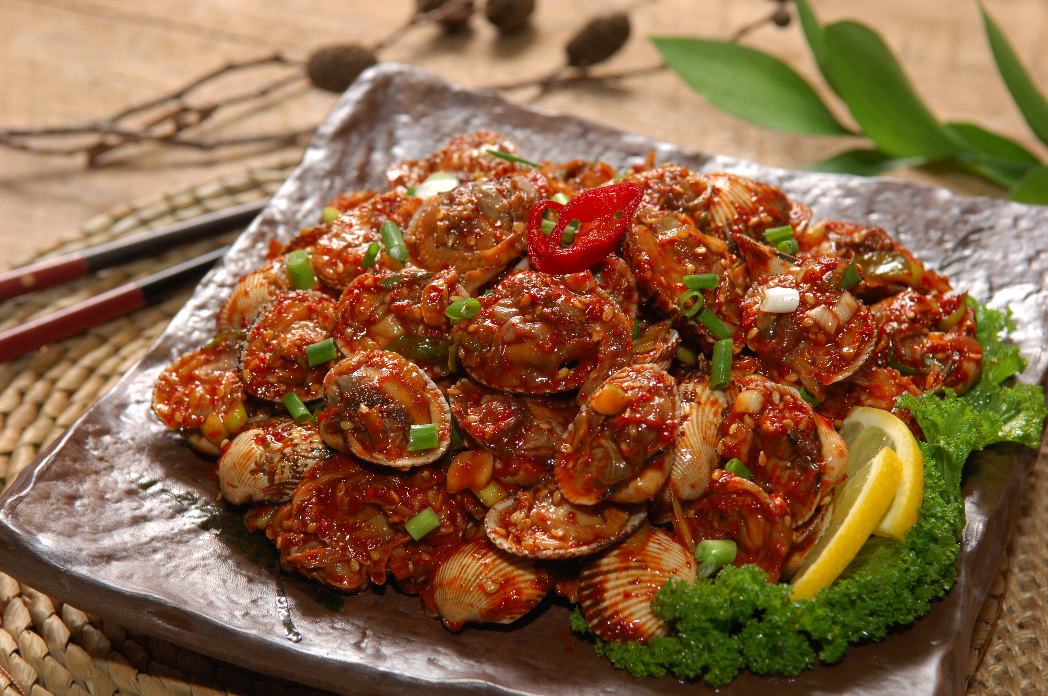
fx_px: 2399
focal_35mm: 82
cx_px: 524
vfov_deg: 16.5
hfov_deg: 24.6
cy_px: 348
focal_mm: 55
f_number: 5.6
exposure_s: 1/100
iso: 100
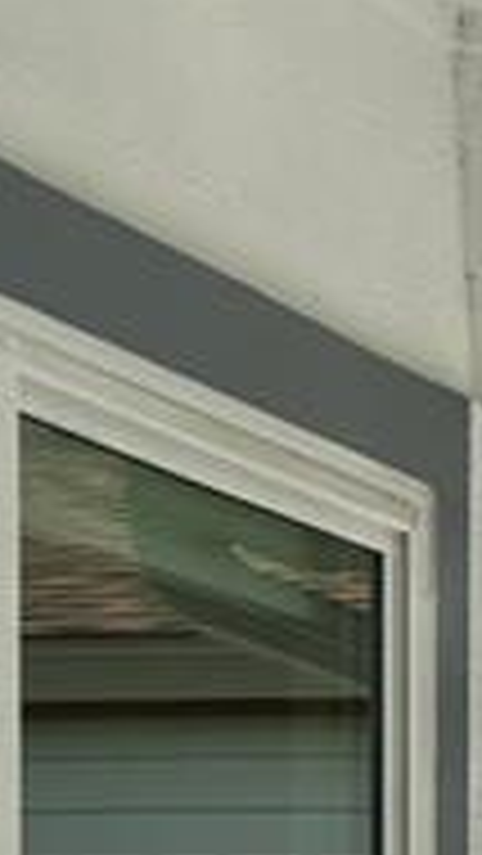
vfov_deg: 14.3
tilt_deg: -1.0
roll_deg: -0.7
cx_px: 1905
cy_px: 1251
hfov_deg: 6.8
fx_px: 3201
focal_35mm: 141
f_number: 1.78
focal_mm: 6.86
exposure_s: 1/4184
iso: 80
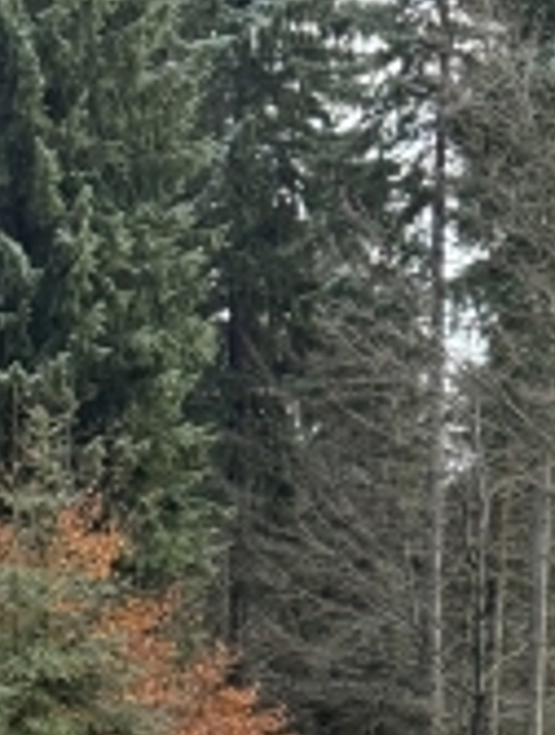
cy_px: 1281
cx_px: -255
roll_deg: +0.7
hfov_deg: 8.5
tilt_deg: -8.2
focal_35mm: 172
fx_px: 3663
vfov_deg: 10.8
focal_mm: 6.86
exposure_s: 1/495
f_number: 1.78
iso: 64
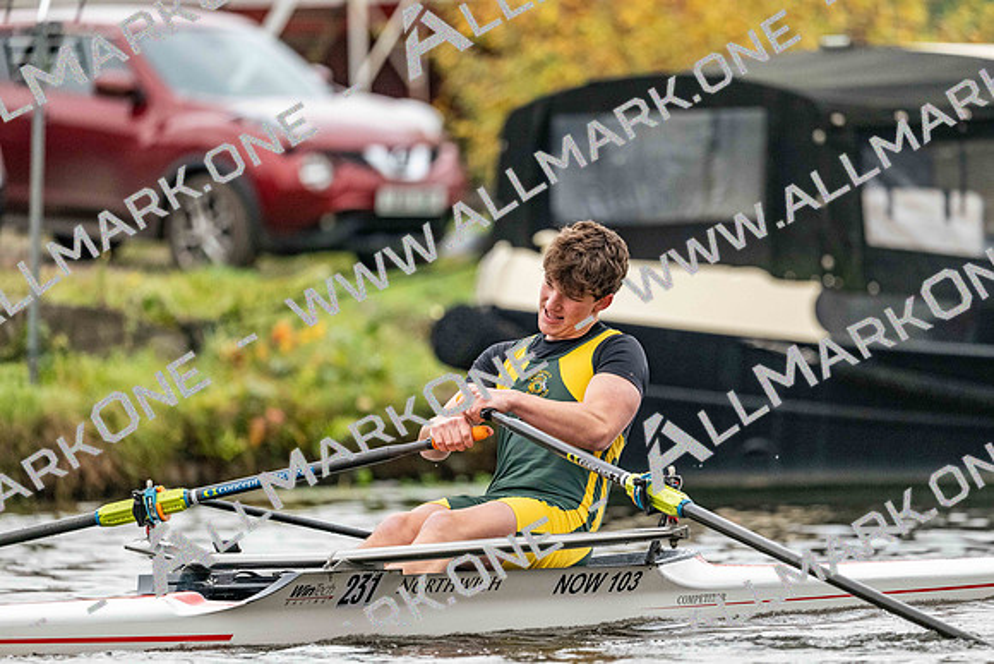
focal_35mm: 400
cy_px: 332
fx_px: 11047
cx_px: 497
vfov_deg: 3.4
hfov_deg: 5.2
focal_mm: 400
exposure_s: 1/2500
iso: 4000
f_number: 4.5
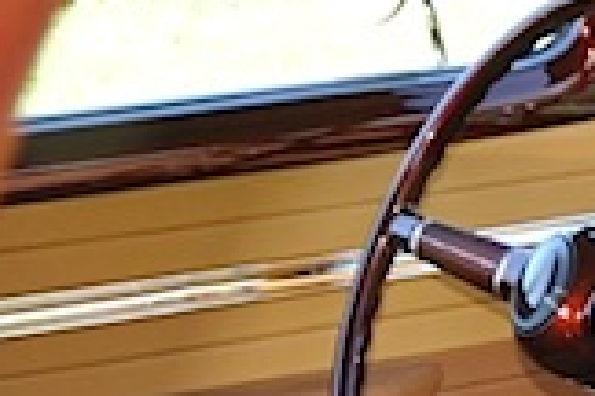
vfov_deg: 8.8
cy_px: 471
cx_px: 1153
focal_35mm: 154
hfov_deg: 12.0
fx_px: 2545
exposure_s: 1/160
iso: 250
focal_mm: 26
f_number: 3.8
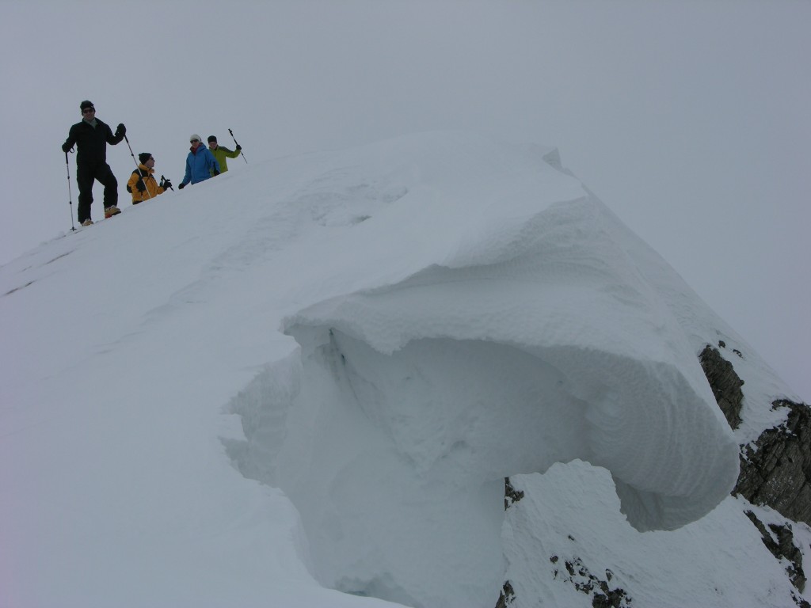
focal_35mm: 74
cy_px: 304
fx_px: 1734
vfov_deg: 19.9
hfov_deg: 26.3
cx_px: 406
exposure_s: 1/661
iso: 50
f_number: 7.5
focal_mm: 18.8
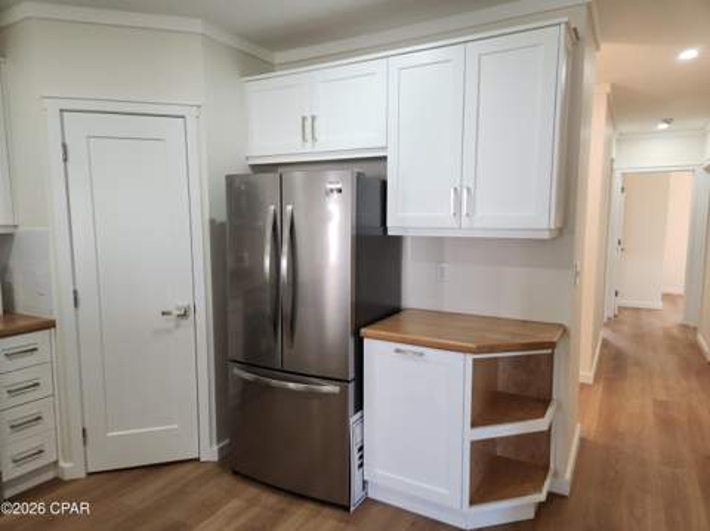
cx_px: 355
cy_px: 266
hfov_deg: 74.0
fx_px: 471
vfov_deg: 58.8
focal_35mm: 23
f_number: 1.8
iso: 80
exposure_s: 1/60
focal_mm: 5.4
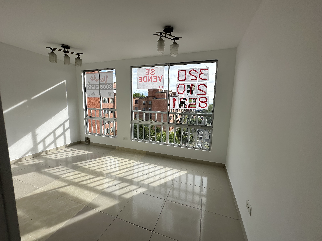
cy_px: 120
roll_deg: -2.6
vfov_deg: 85.7
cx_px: 161
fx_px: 130
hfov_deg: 102.1
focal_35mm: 14
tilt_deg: -7.7
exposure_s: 1/1014
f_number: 2.2
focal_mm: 2.22
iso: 40
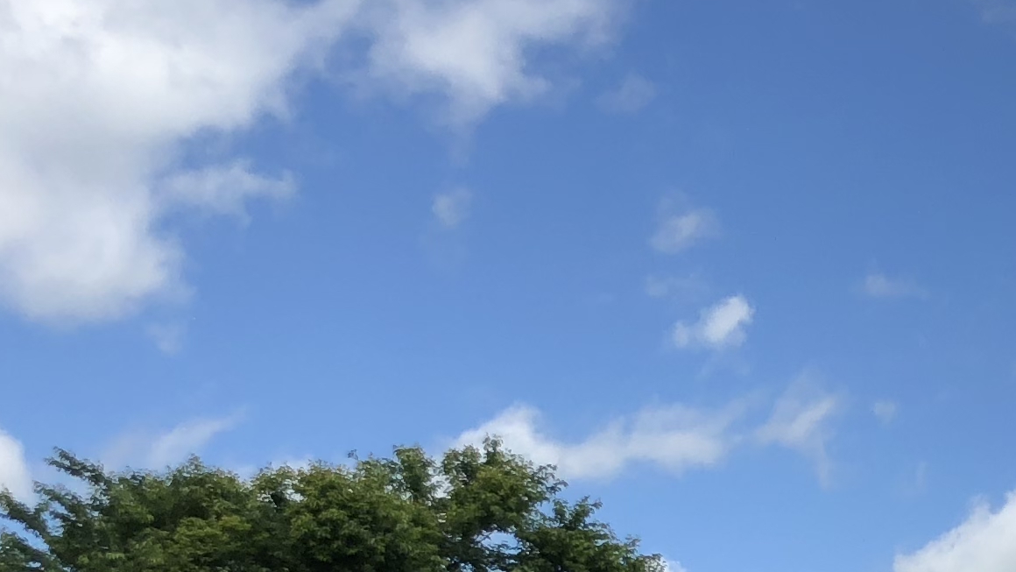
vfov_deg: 11.2
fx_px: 2856
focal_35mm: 106
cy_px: 719
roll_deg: -0.5
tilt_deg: +8.4
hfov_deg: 19.5
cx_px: 1030
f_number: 1.8
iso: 20
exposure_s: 1/1946
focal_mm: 4
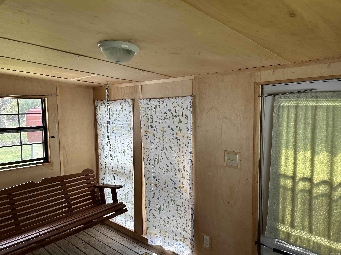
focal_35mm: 26
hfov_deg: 67.3
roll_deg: +0.3
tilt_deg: -3.4
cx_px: 170
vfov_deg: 53.1
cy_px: 128
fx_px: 256
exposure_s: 1/163
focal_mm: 5.7
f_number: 1.5
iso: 40
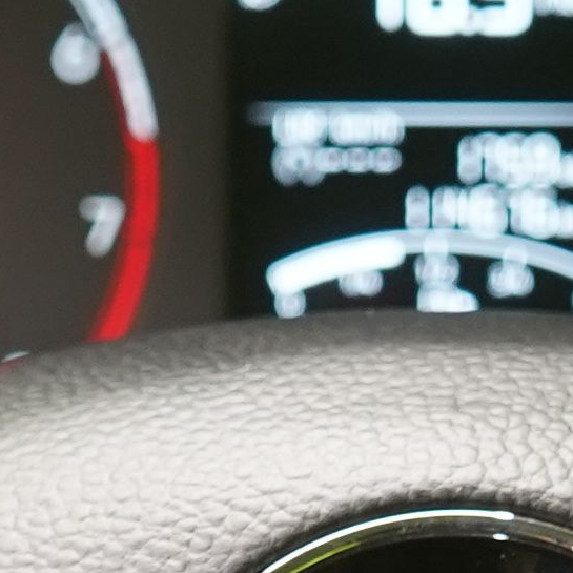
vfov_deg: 5.6
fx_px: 5787
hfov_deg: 5.7
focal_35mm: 309
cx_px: 452
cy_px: 860
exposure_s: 1/13
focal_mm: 33
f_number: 5
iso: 1250
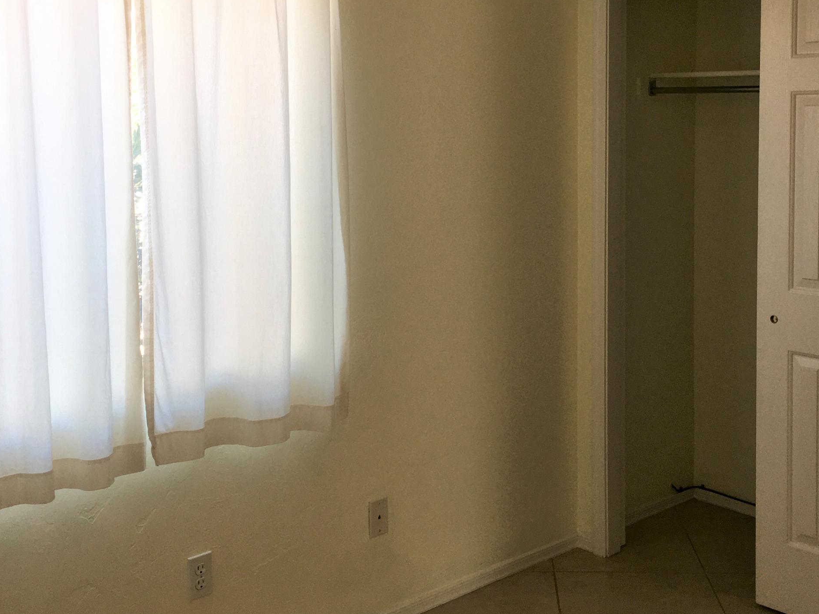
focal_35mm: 46
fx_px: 1088
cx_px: 467
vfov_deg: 31.3
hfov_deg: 41.1
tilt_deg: -4.7
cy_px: 206
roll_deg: -0.5
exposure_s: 1/60
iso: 40
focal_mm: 4.15
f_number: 2.2
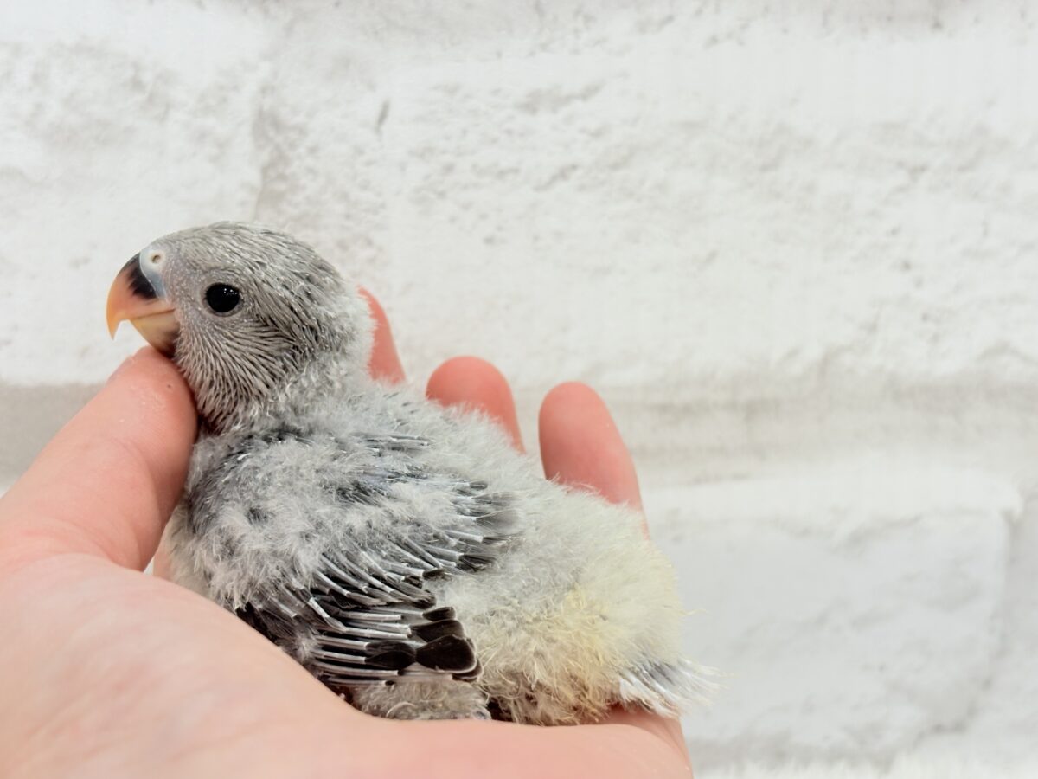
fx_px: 1559
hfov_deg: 36.8
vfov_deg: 28.0
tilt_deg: -9.2
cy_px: 390
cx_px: 519
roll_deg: -0.2
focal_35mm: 52
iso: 80
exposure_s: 1/100
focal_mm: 5.96
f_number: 1.6
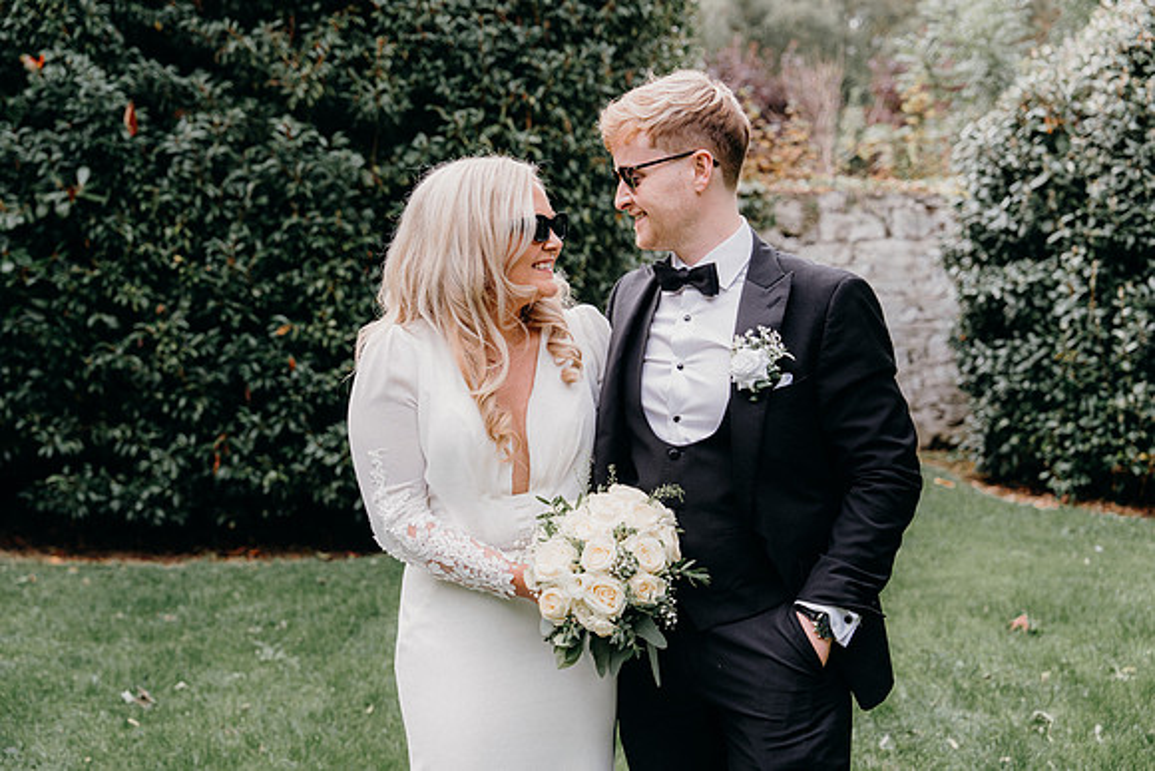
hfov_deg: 39.6
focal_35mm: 50
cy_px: 386
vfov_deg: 27.0
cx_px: 578
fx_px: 1604
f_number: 3.5
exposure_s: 1/200
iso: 125
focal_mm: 50
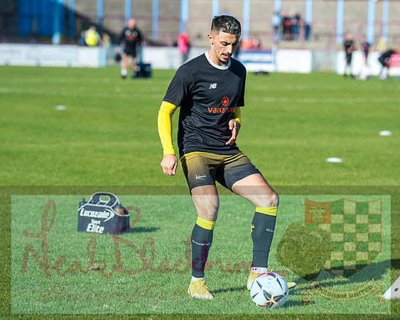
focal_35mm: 201
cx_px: 225
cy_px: 192
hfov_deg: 9.6
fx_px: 2382
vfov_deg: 7.7
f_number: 3.2
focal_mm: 135
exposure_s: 1/1000
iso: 50
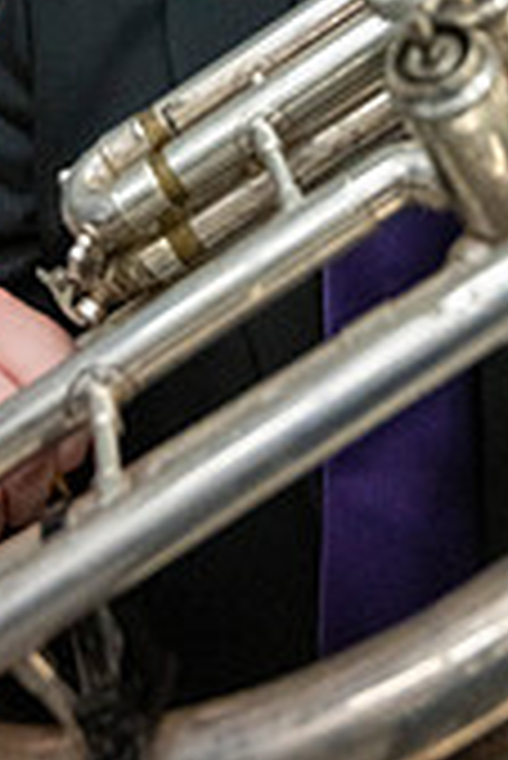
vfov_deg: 26.9
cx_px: 247
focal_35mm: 64
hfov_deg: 21.3
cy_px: -207
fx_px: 1352
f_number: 4
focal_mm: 24
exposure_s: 1/500
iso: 10000
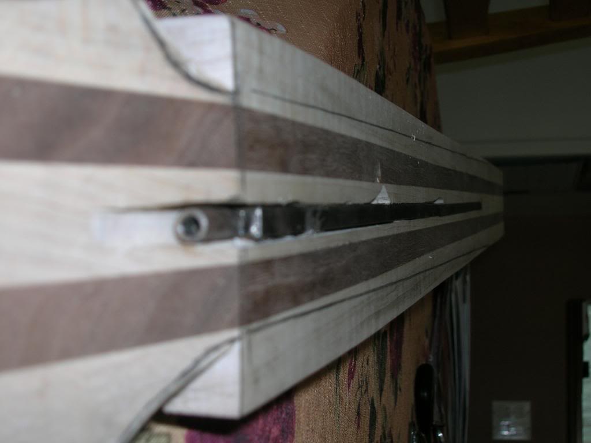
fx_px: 854
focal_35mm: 50
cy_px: 222
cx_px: 296
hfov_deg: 38.2
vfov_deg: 29.1
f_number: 3.3
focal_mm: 8.4
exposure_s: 1/60.1
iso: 50
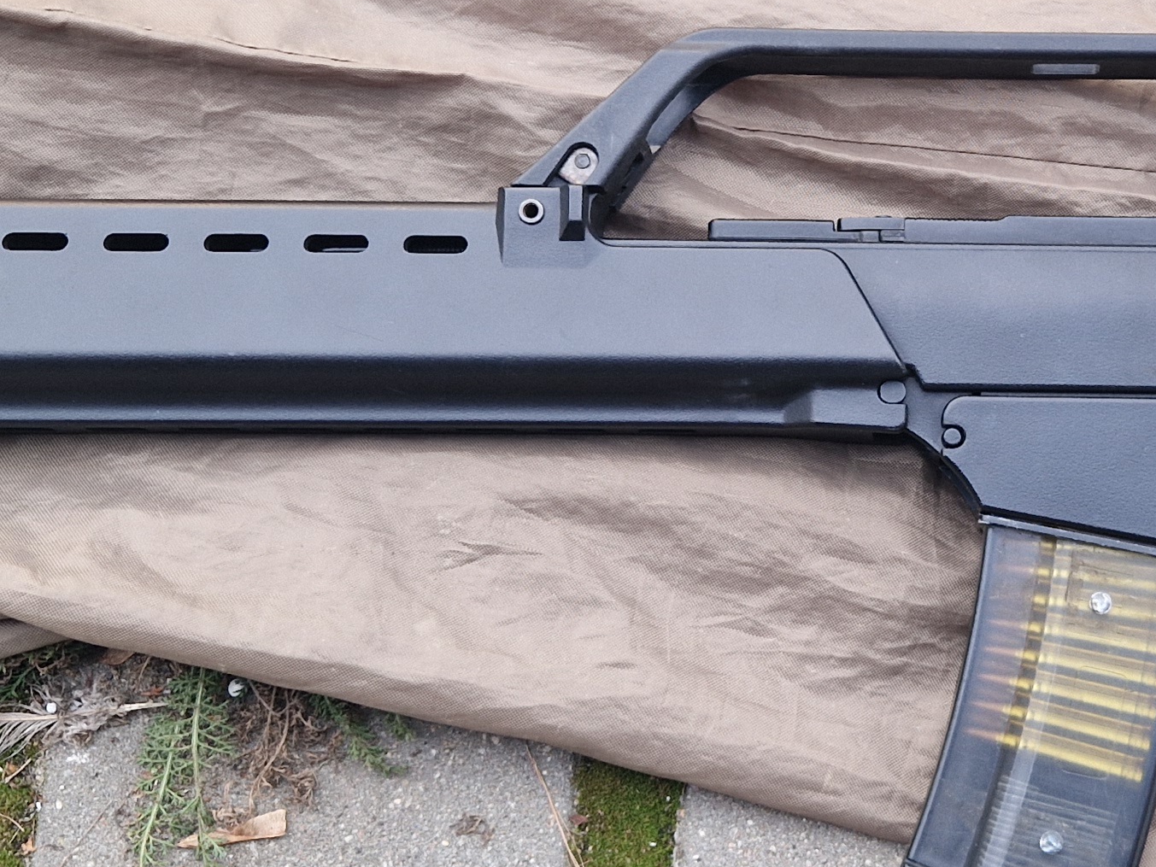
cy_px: 373
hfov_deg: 27.9
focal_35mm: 68
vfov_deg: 21.6
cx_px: 957
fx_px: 2271
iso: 50
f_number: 1.8
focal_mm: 5.4
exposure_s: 1/116
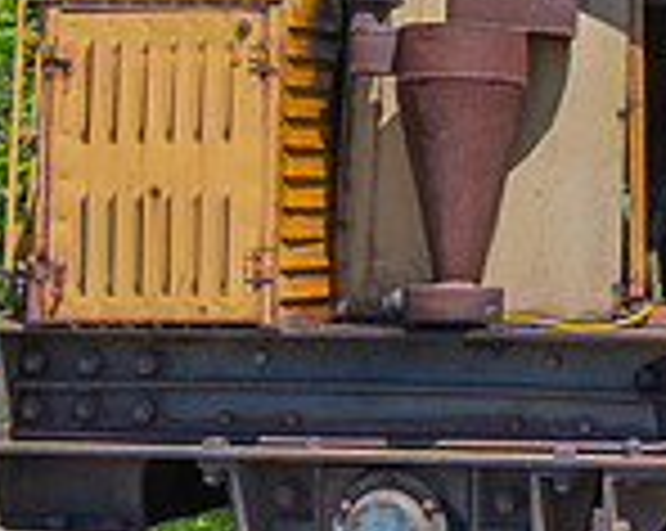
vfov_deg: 14.8
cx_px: 990
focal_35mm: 103
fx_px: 2028
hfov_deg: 16.9
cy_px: 76
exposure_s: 1/1000
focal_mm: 24
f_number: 9
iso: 640
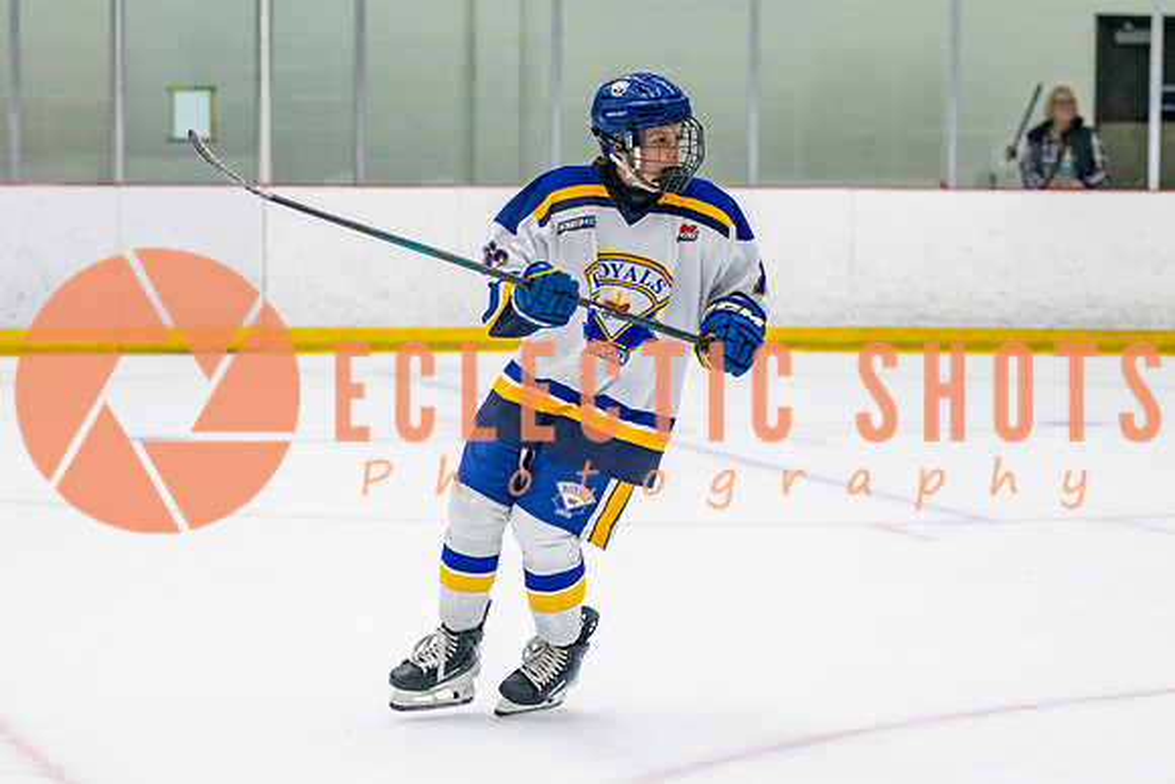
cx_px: 566
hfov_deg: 15.1
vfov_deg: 10.1
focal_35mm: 136
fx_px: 4439
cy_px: 467
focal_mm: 86
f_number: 3.2
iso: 2000
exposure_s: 1/640
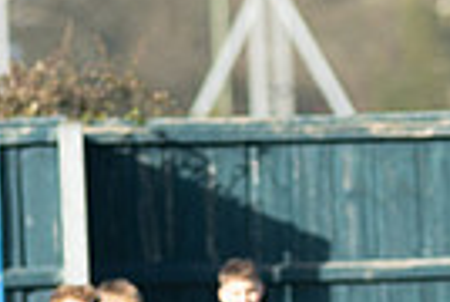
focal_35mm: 1942
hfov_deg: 1.1
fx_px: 24329
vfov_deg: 0.7
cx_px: 950
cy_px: 461
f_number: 4.5
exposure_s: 1/2000
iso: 250
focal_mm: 300
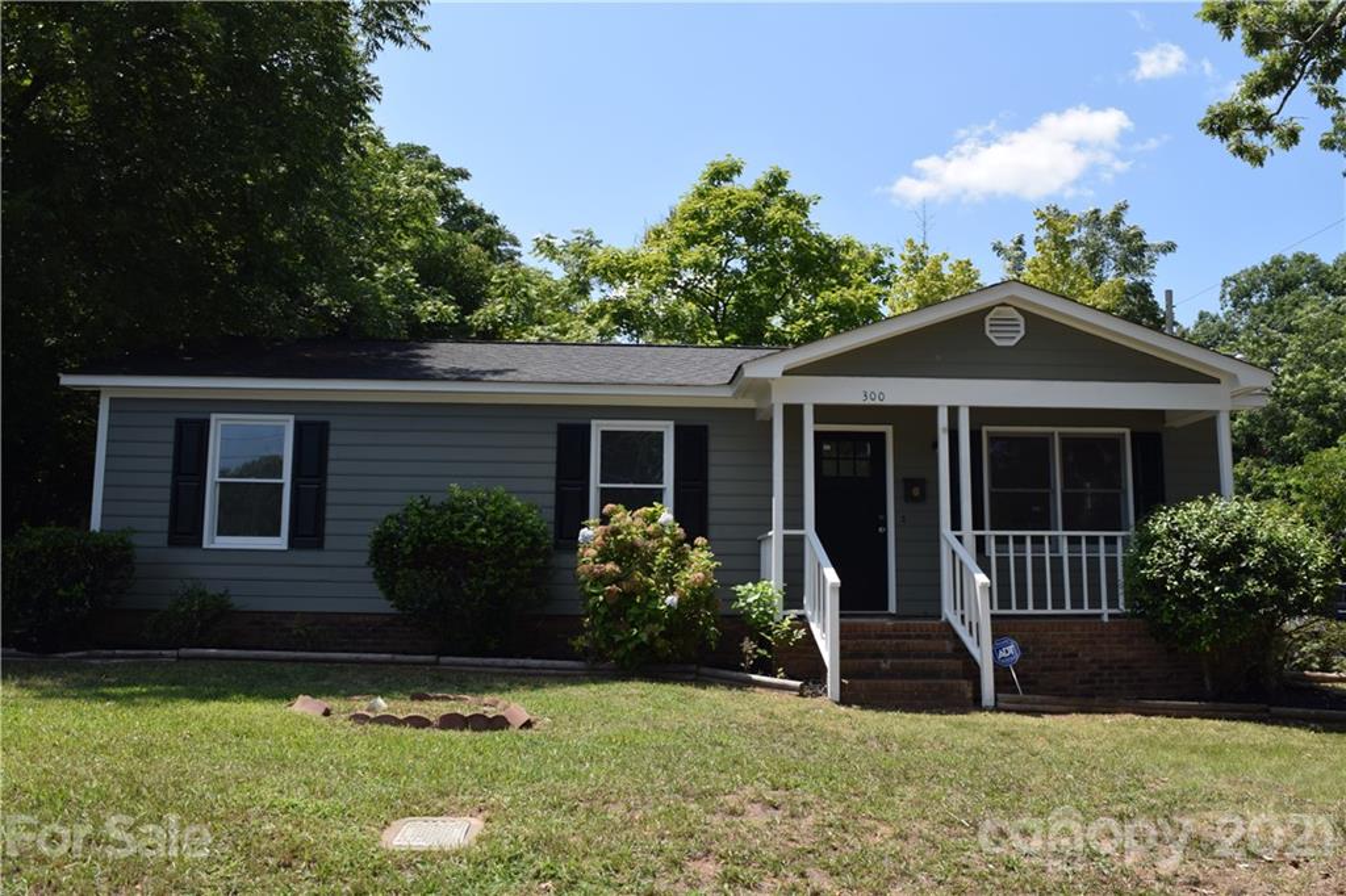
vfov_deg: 41.7
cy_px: 448
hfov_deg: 59.5
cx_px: 673
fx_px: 1177
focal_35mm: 32
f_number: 9
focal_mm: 21
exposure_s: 1/200
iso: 100
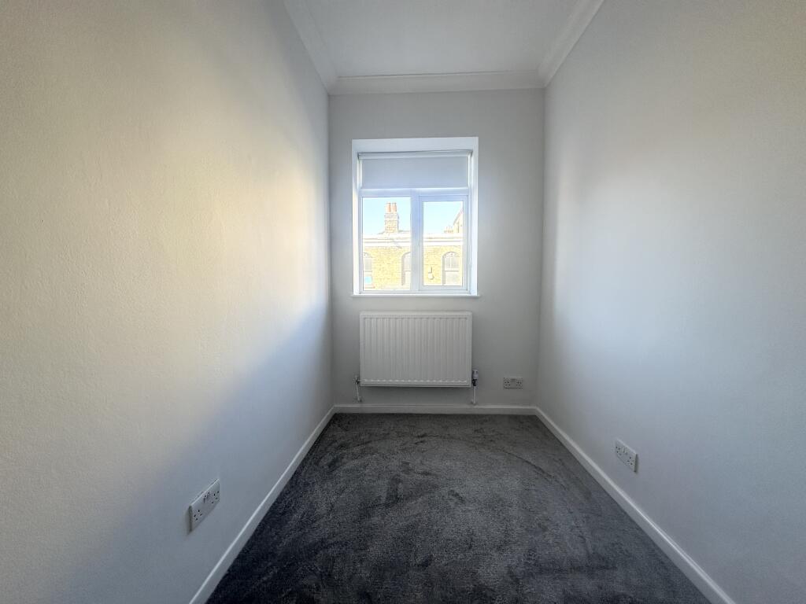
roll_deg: +0.7
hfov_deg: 102.1
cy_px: 302
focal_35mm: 14
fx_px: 326
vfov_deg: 85.7
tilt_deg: -3.0
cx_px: 403
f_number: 2.2
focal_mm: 2.22
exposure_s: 1/133
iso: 40
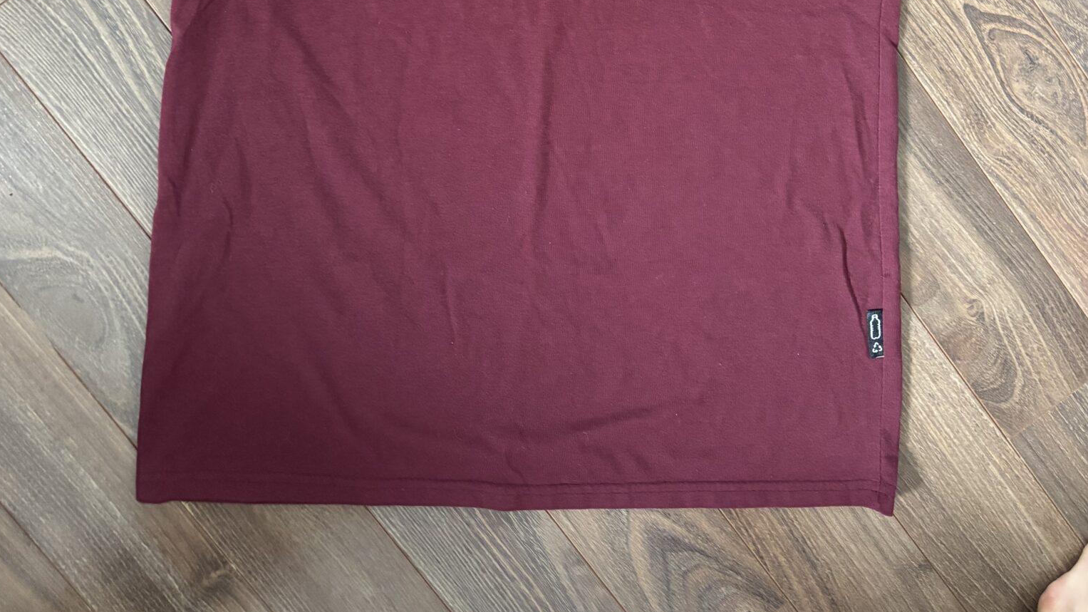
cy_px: -90
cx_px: 543
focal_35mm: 38
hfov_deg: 52.8
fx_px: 1096
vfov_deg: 27.9
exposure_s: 1/37
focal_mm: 5.96
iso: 640
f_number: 1.6
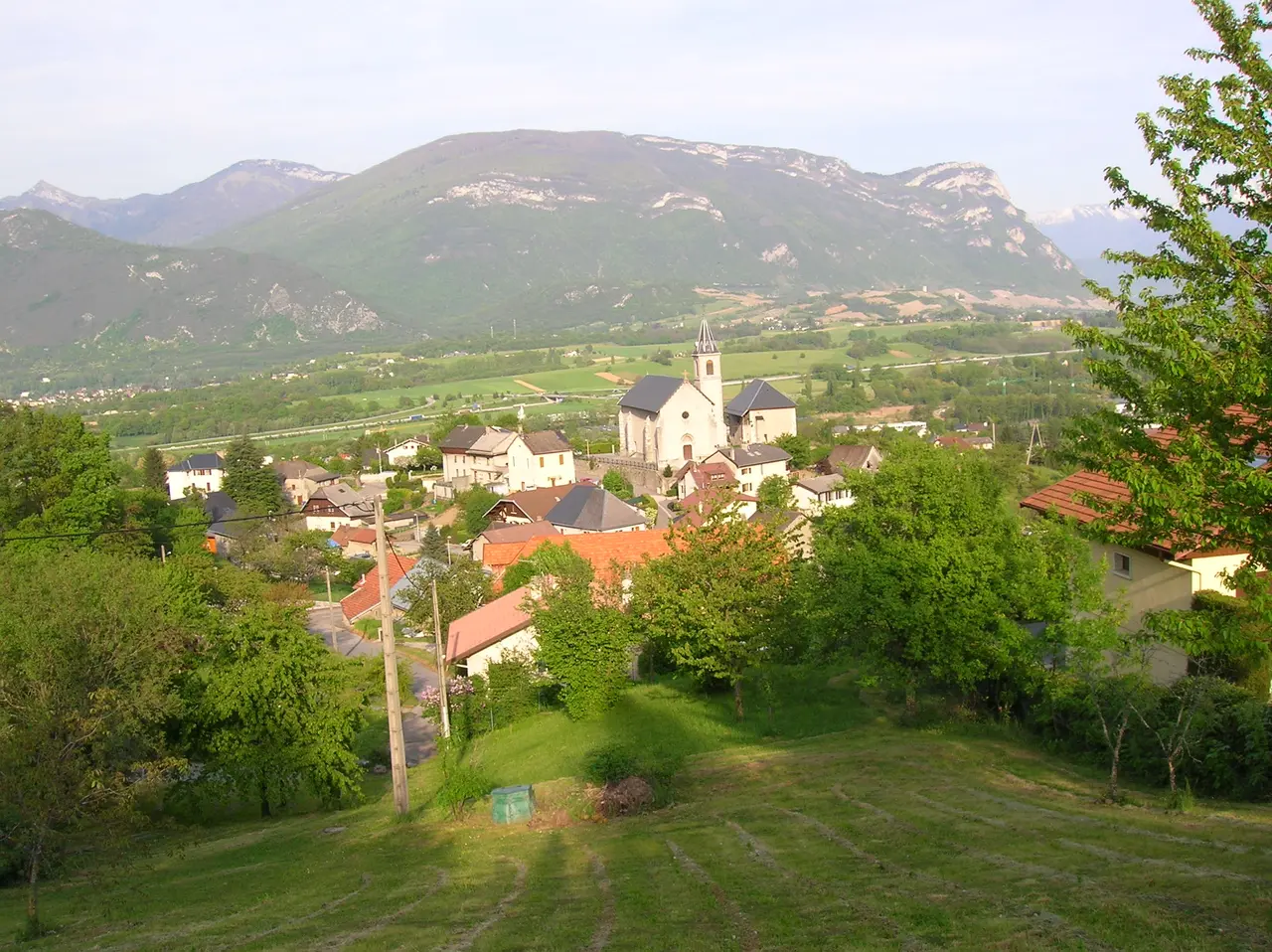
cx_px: 636
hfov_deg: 54.0
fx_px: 1248
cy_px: 476
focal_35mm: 34
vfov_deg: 41.7
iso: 50
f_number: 4.9
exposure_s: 1/194
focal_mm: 5.7
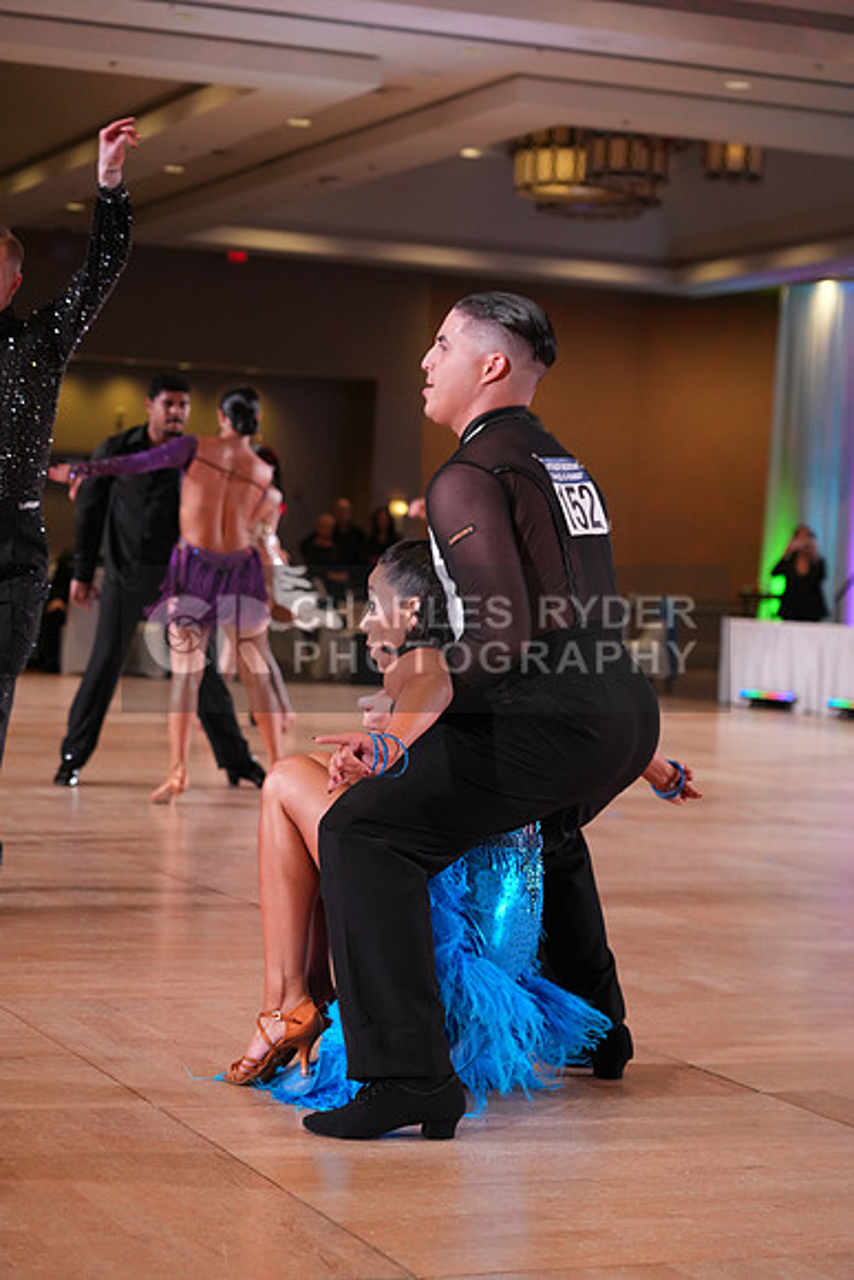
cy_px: 640
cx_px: 427
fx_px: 2703
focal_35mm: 76
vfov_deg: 26.6
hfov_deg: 18.0
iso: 2000
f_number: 4
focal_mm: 76
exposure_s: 1/320
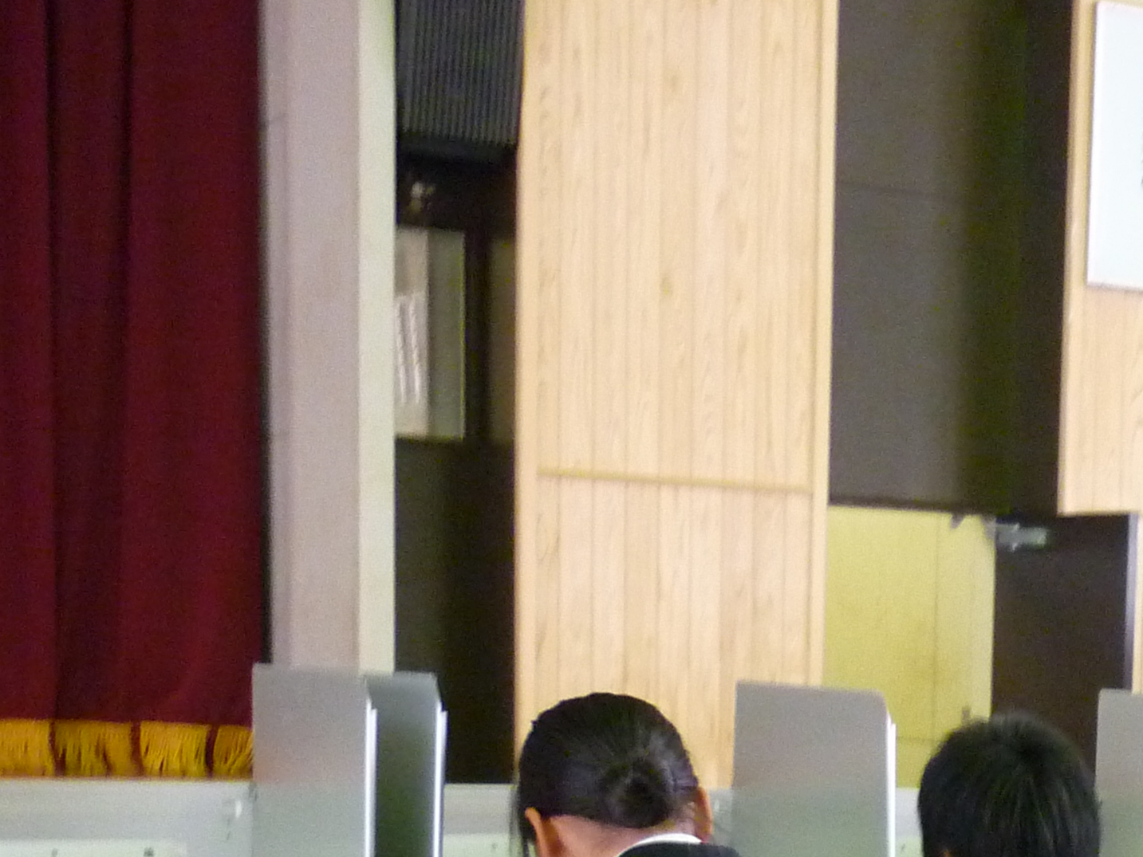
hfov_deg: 21.8
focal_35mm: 84
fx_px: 2774
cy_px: 1067
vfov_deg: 16.7
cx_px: 1326
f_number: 2.8
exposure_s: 1/20
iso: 400
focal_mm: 5.5
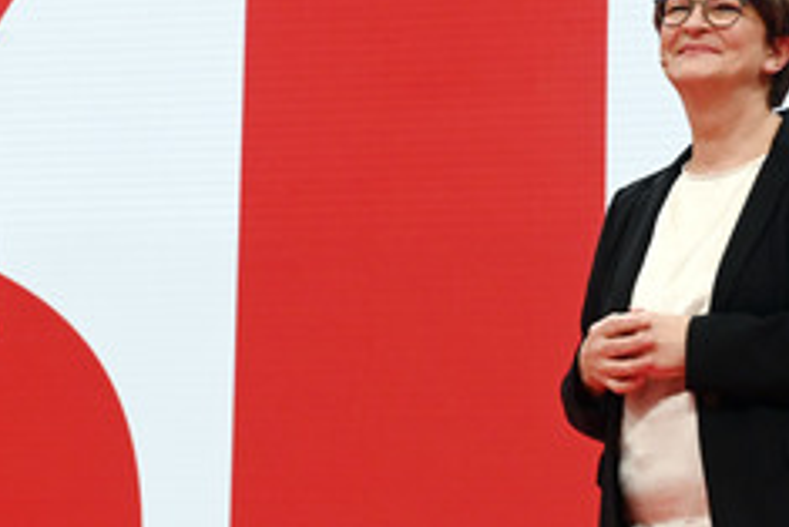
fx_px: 3026
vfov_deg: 10.0
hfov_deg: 14.8
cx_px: 233
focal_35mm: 138
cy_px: 228
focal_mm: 72
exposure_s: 1/640
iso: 5000
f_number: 5.6
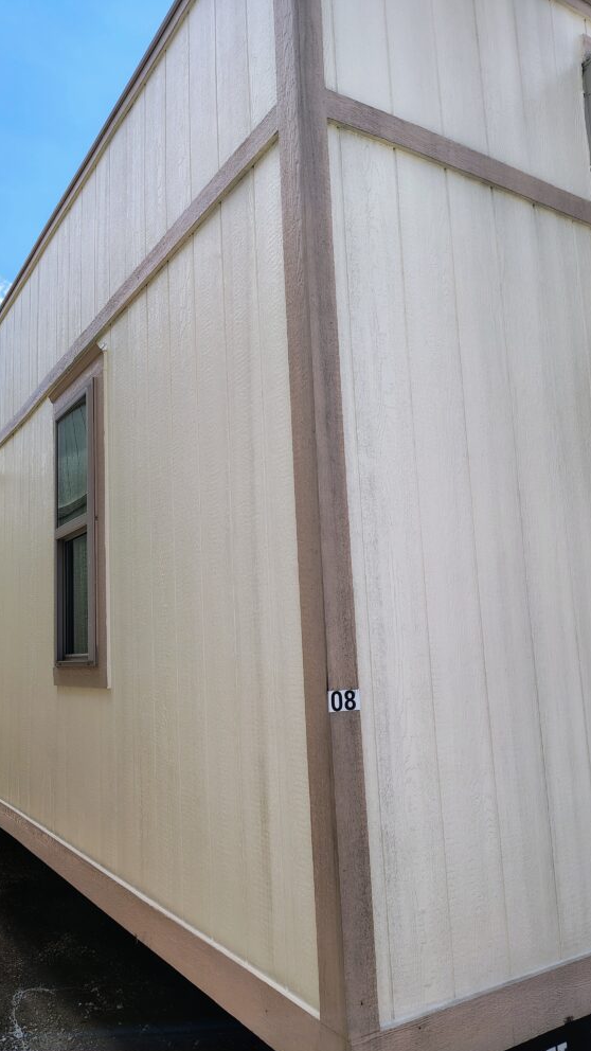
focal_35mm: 27
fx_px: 752
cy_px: 541
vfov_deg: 69.8
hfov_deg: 42.7
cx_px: 234
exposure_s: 1/1360
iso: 100
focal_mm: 5.56
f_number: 1.8
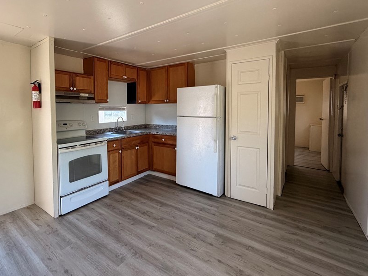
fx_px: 191
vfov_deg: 71.1
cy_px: 116
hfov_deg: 86.6
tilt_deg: -2.3
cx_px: 146
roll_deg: +0.8
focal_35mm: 18
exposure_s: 1/121
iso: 160
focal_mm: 2.22
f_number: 2.2
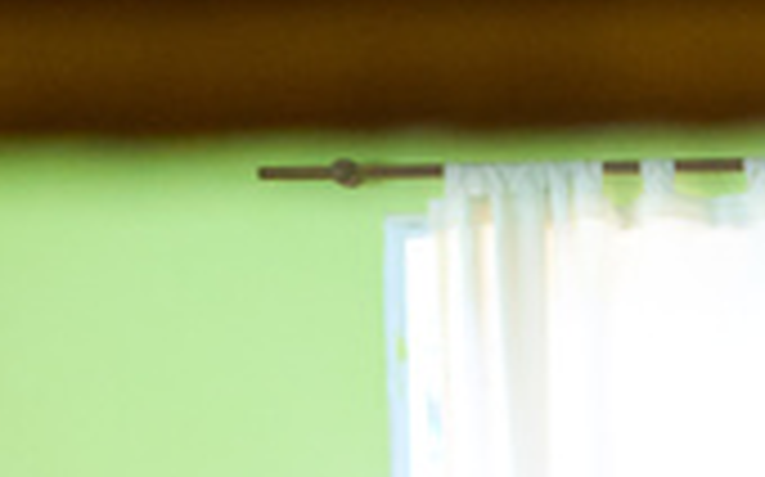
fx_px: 4480
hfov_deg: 9.4
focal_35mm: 215
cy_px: 1080
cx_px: 1251
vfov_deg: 5.9
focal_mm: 35
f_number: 1.4
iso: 1250
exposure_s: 1/250
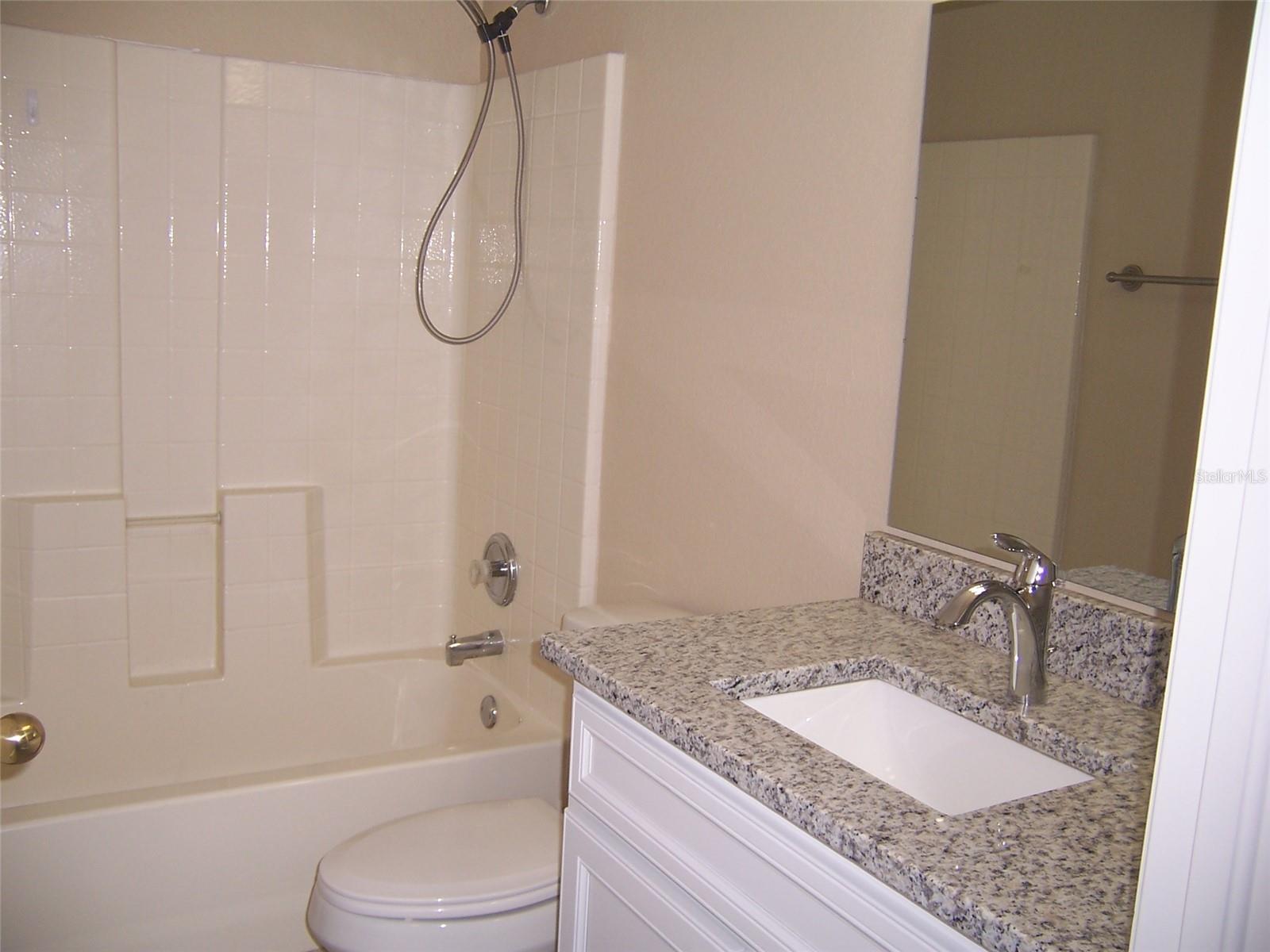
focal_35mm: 33
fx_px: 1211
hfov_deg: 55.4
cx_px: 635
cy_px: 476
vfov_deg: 42.9
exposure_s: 1/60
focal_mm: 5.5
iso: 80
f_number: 2.8
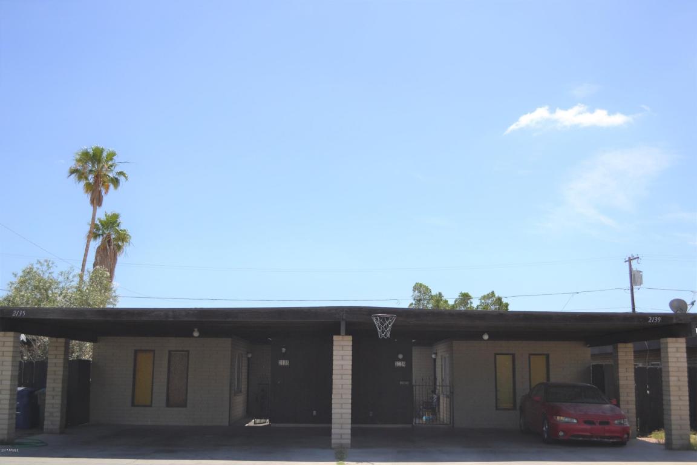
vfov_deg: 34.2
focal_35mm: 39
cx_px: 348
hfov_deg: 49.6
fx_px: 755
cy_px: 232
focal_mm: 26
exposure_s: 1/1000
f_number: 4.2
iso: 100
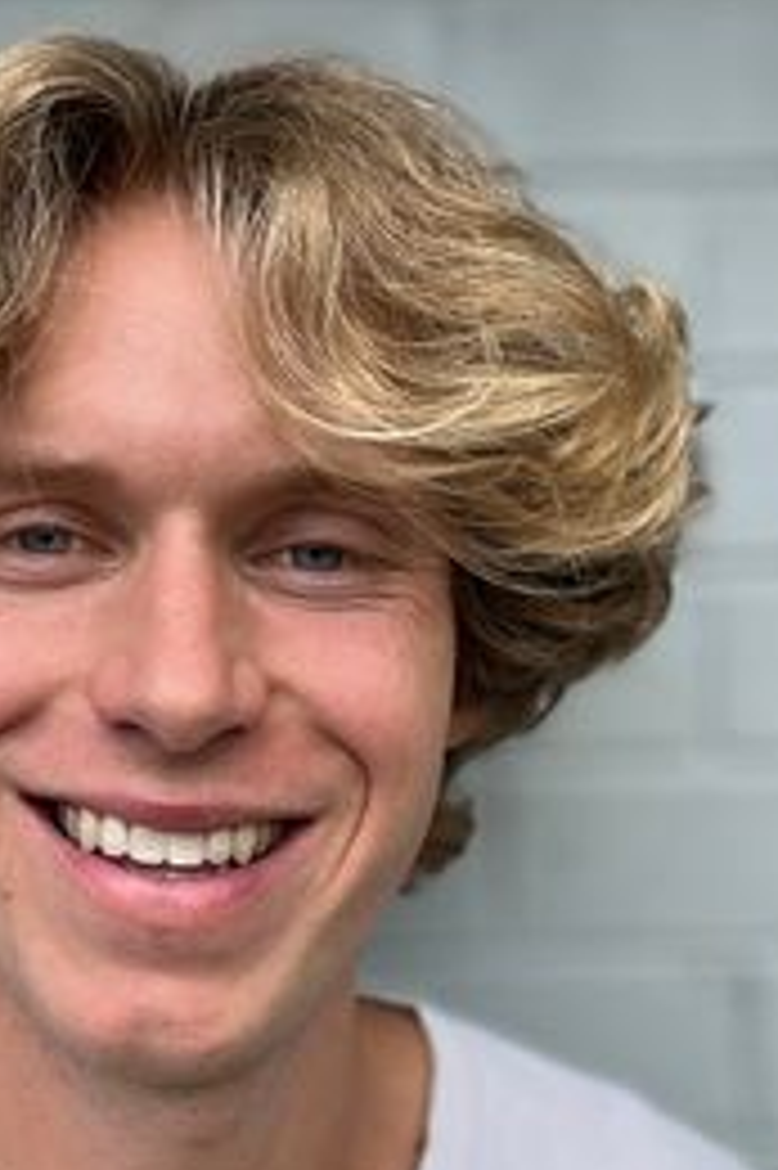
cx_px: 153
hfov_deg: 27.5
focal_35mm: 48
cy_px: 585
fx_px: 1558
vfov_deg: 41.1
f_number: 2.2
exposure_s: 1/121
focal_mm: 2.71
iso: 25
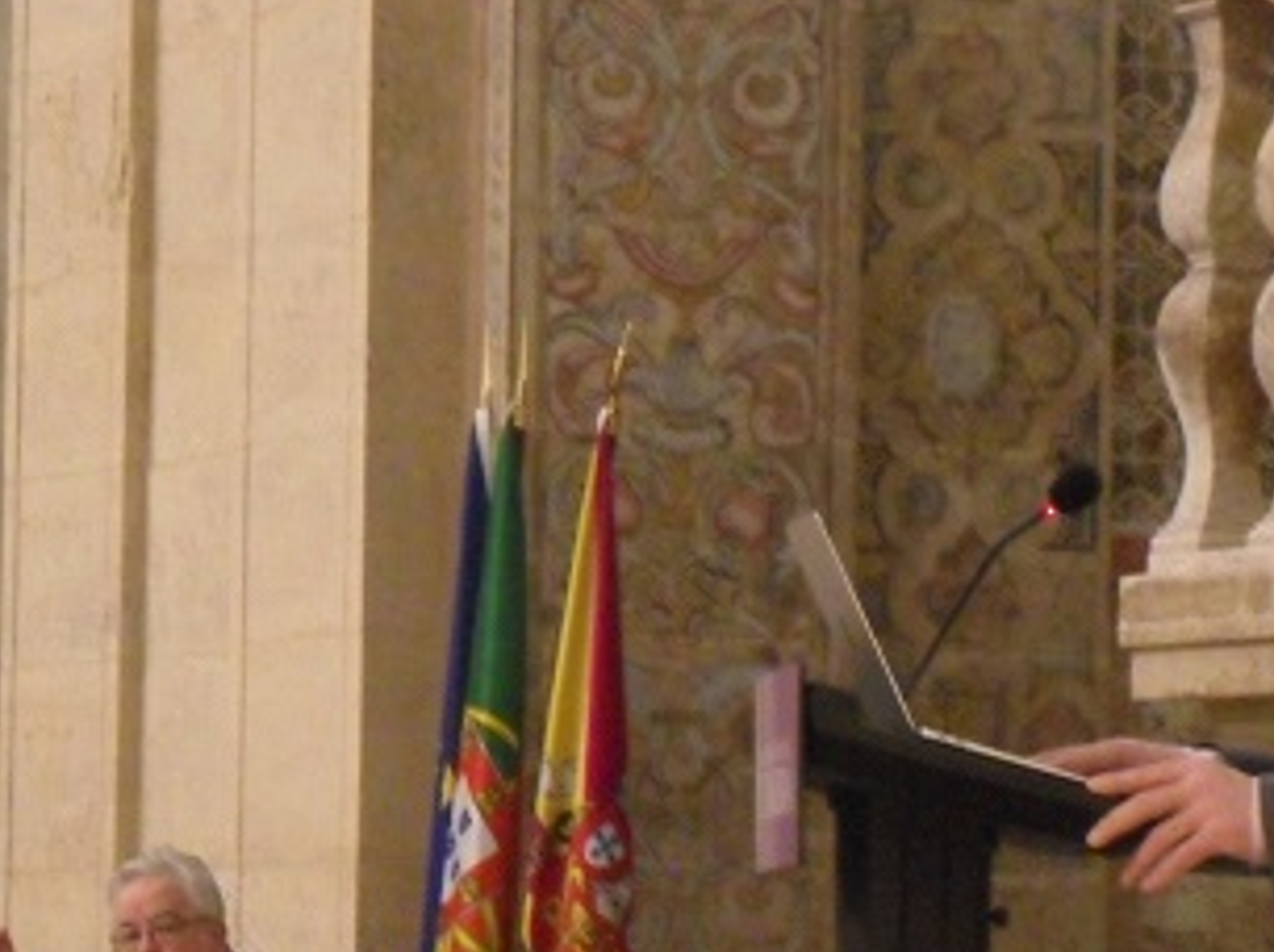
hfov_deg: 6.9
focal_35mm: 288
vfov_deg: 5.1
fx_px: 10587
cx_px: 677
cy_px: 848
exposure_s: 1/15
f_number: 5.3
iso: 800
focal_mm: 20.9
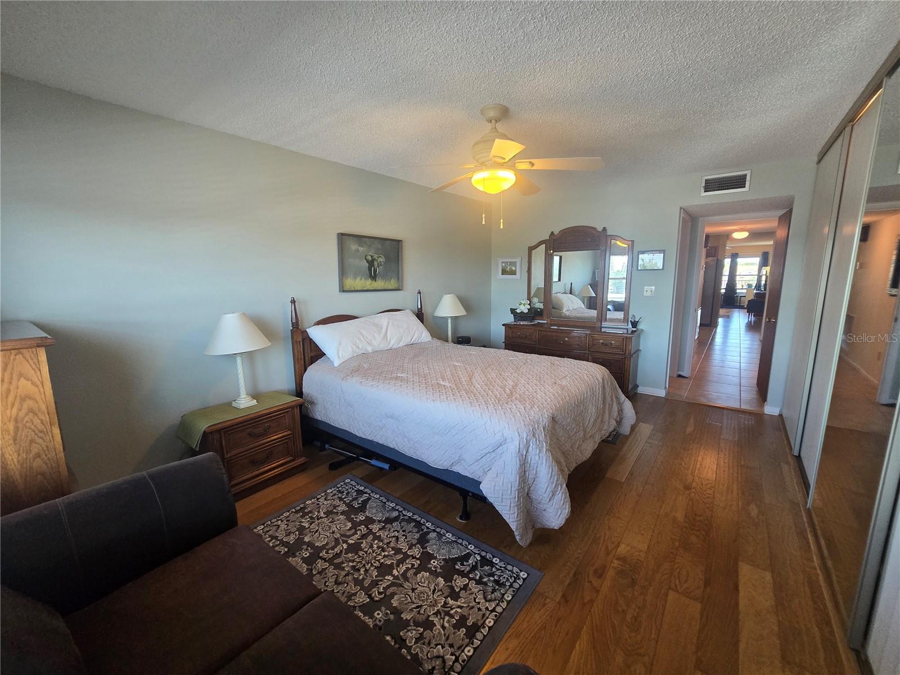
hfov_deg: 106.2
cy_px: 338
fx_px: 338
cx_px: 450
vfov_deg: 89.9
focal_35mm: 13
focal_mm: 2.2
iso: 320
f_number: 2.2
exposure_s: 1/60
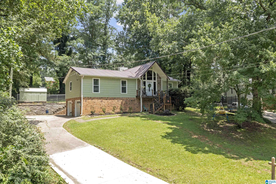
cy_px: 92
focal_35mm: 28
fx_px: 215
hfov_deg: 65.5
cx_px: 138
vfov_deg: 46.4
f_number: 5.6
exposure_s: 1/30
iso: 100
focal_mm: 10.26
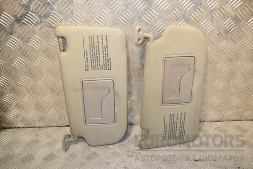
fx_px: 274
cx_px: 126
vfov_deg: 34.2
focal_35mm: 39
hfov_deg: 49.6
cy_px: 84
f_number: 6.3
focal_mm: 26
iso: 800
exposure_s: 1/200
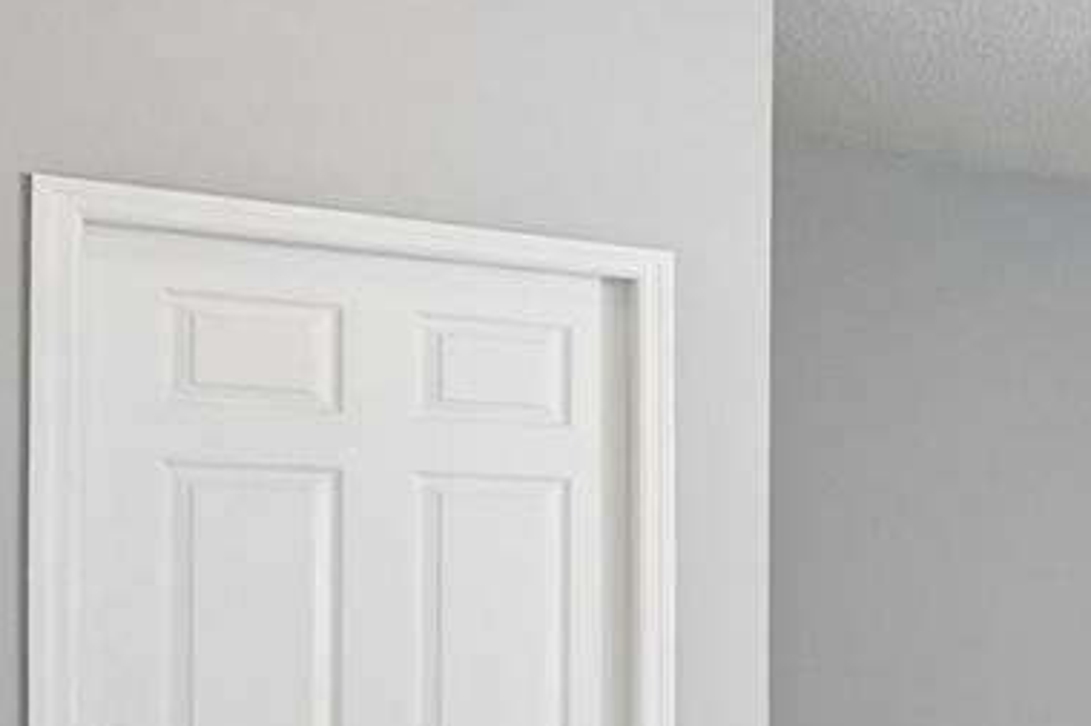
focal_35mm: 59
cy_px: 577
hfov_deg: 21.3
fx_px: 1787
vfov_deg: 22.7
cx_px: 1993
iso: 400
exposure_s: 1/30
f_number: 8
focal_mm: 14
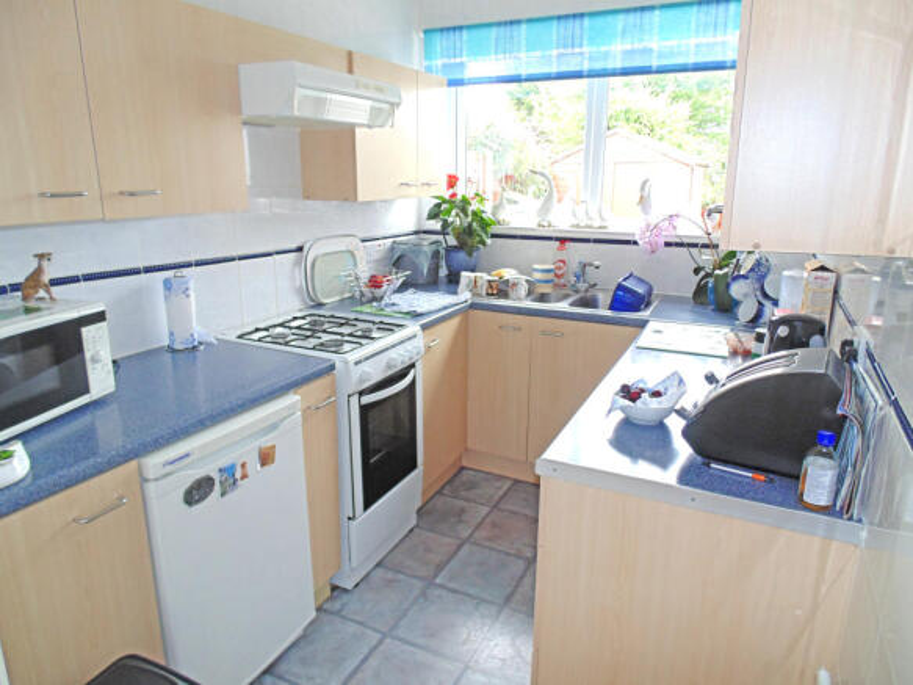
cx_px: 456
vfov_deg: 61.1
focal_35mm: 22
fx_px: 580
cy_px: 342
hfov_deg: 76.4
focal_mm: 4
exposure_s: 1/30
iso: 100
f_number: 3.1
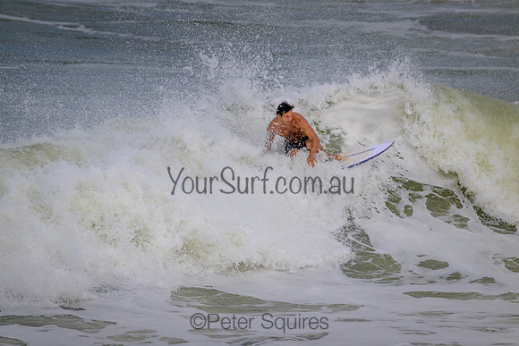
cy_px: 173
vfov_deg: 1.7
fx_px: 11535
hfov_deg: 2.6
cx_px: 260
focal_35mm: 800
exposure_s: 1/2000
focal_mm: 800
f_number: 11
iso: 360
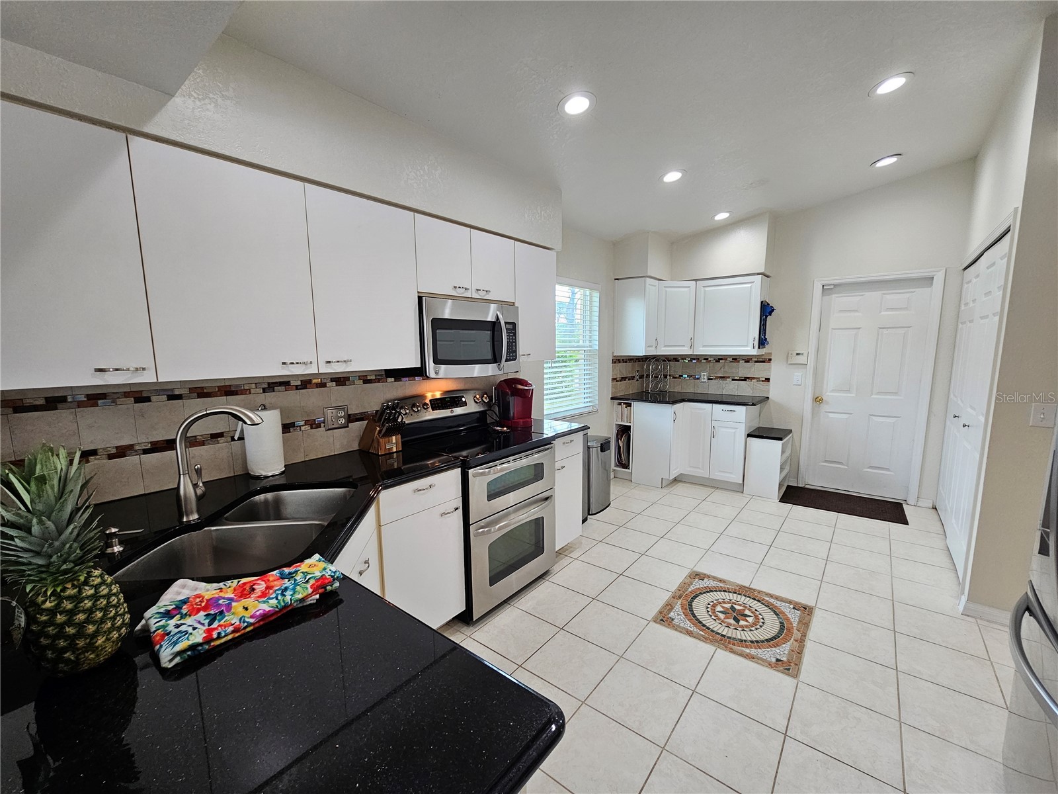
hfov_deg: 106.2
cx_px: 529
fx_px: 397
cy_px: 397
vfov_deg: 89.9
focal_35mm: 13
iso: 80
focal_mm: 2.2
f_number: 2.2
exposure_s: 1/60
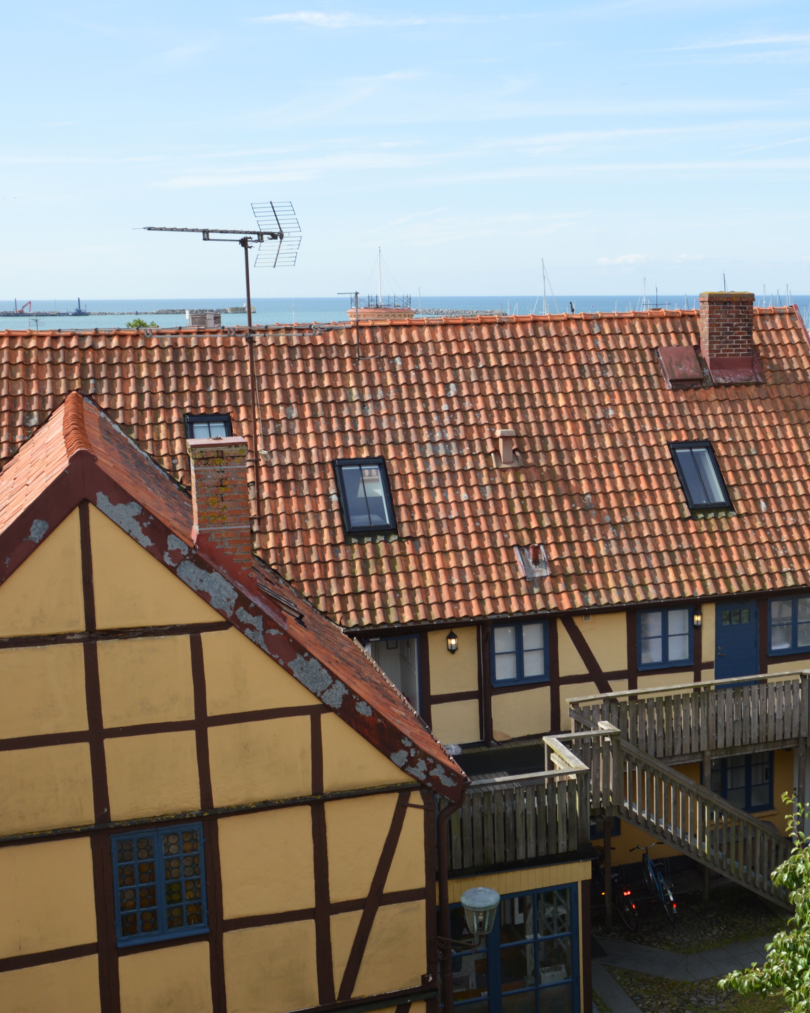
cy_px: 514
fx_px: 1370
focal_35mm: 46
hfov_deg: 32.0
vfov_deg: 40.6
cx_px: 653
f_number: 7.1
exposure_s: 1/200
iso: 100
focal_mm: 21
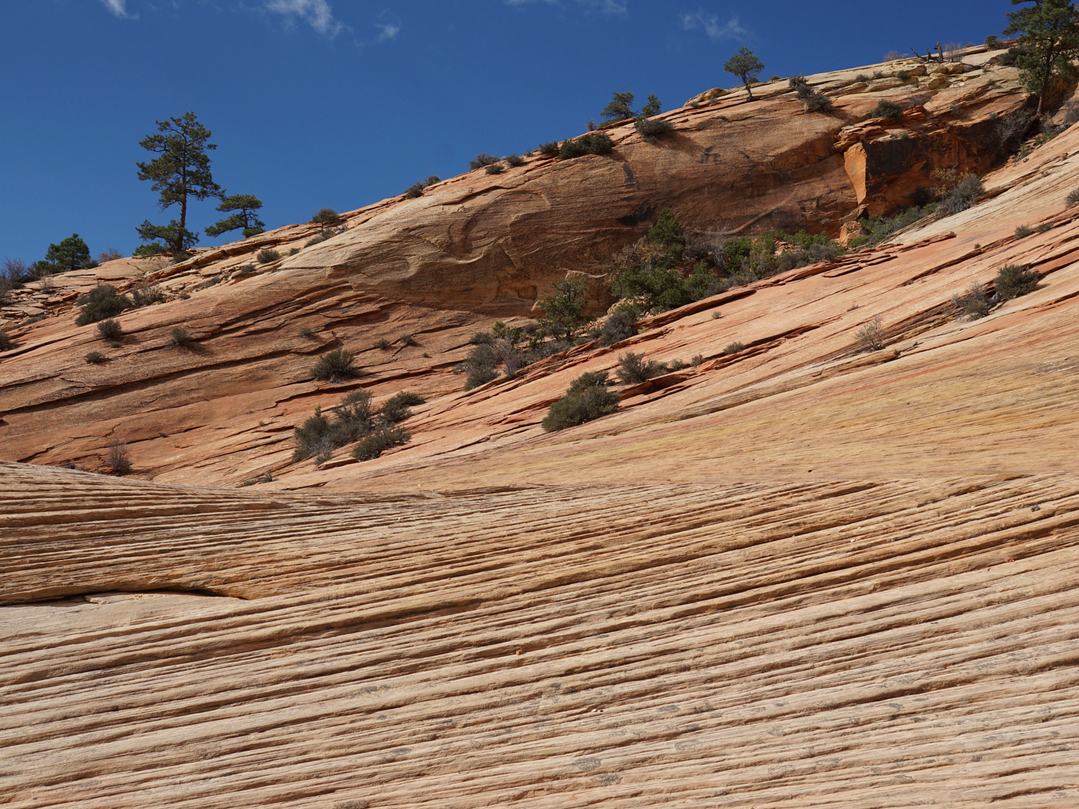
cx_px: 563
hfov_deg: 46.8
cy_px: 401
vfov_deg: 36.0
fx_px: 1247
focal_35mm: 40
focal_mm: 24
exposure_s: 1/500
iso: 125
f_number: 8
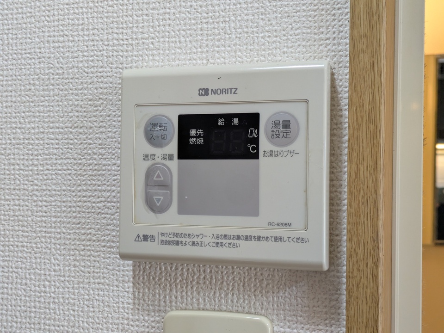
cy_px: 166
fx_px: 654
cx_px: 222
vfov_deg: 28.6
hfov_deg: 37.5
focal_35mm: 51
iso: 149
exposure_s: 1/60
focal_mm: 5.43
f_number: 1.89
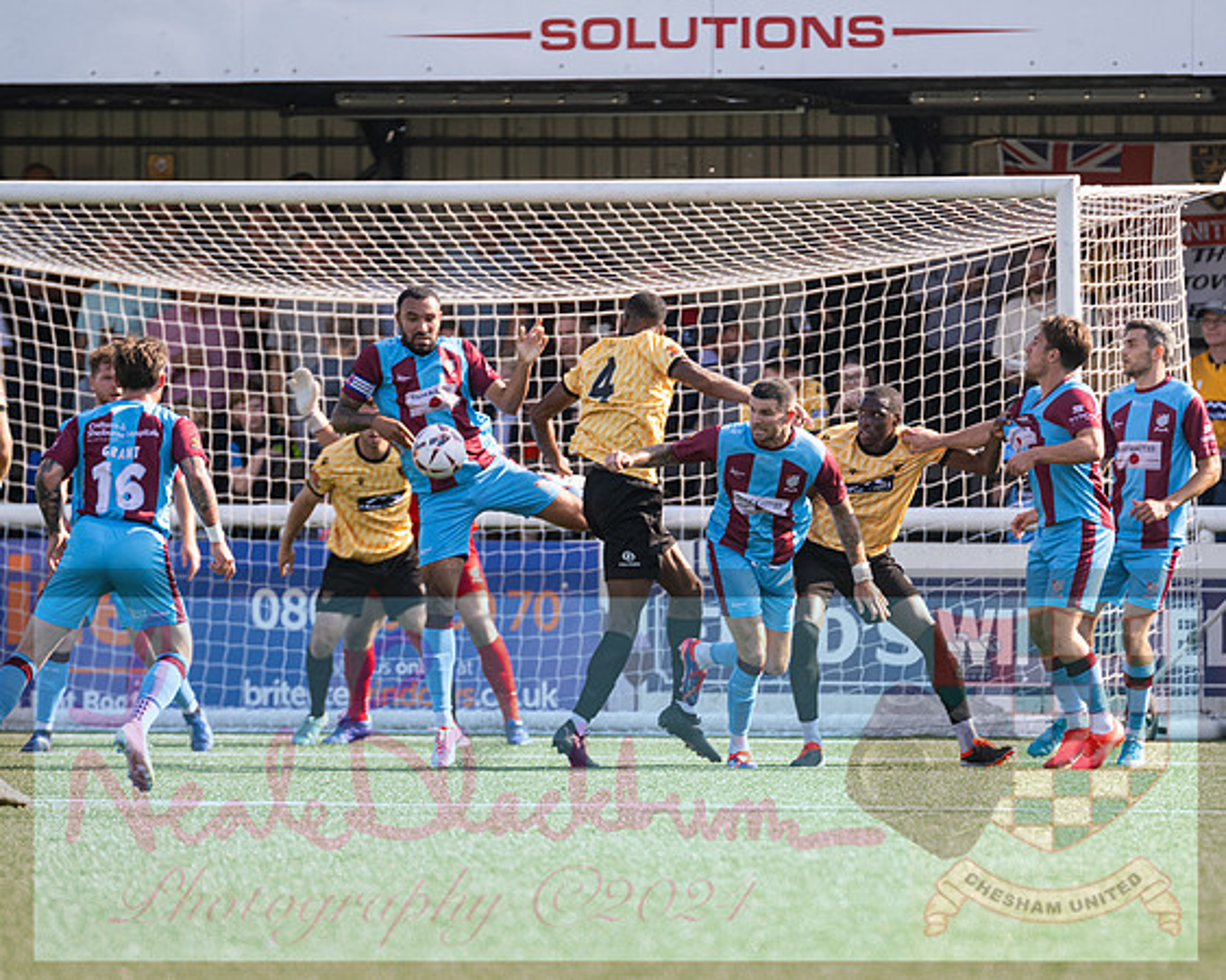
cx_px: 728
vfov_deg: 2.9
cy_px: 459
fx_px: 19566
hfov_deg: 3.6
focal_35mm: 539
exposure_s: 1/1250
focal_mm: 300
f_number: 2.8
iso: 200
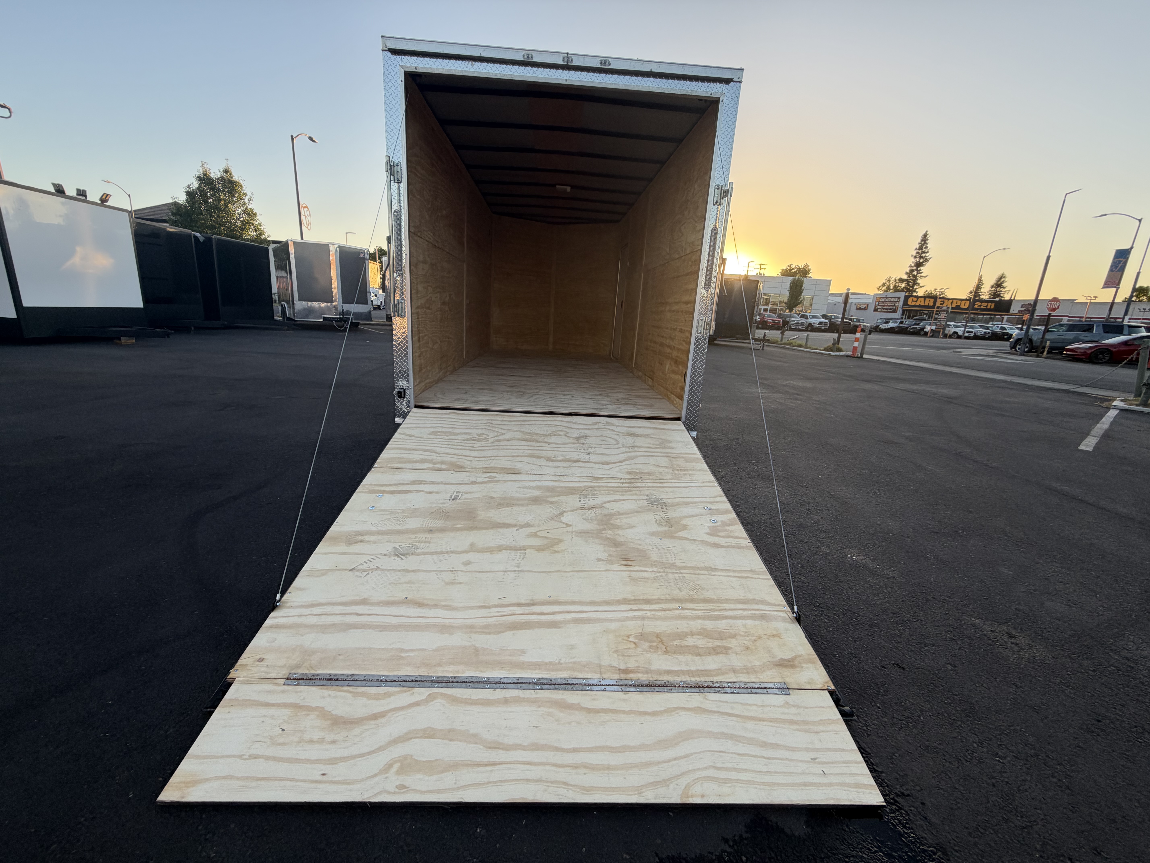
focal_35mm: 14
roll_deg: -1.1
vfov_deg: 85.7
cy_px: 432
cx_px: 575
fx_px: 465
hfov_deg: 102.1
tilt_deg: -14.0
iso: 40
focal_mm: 2.22
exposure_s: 1/245
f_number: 2.2
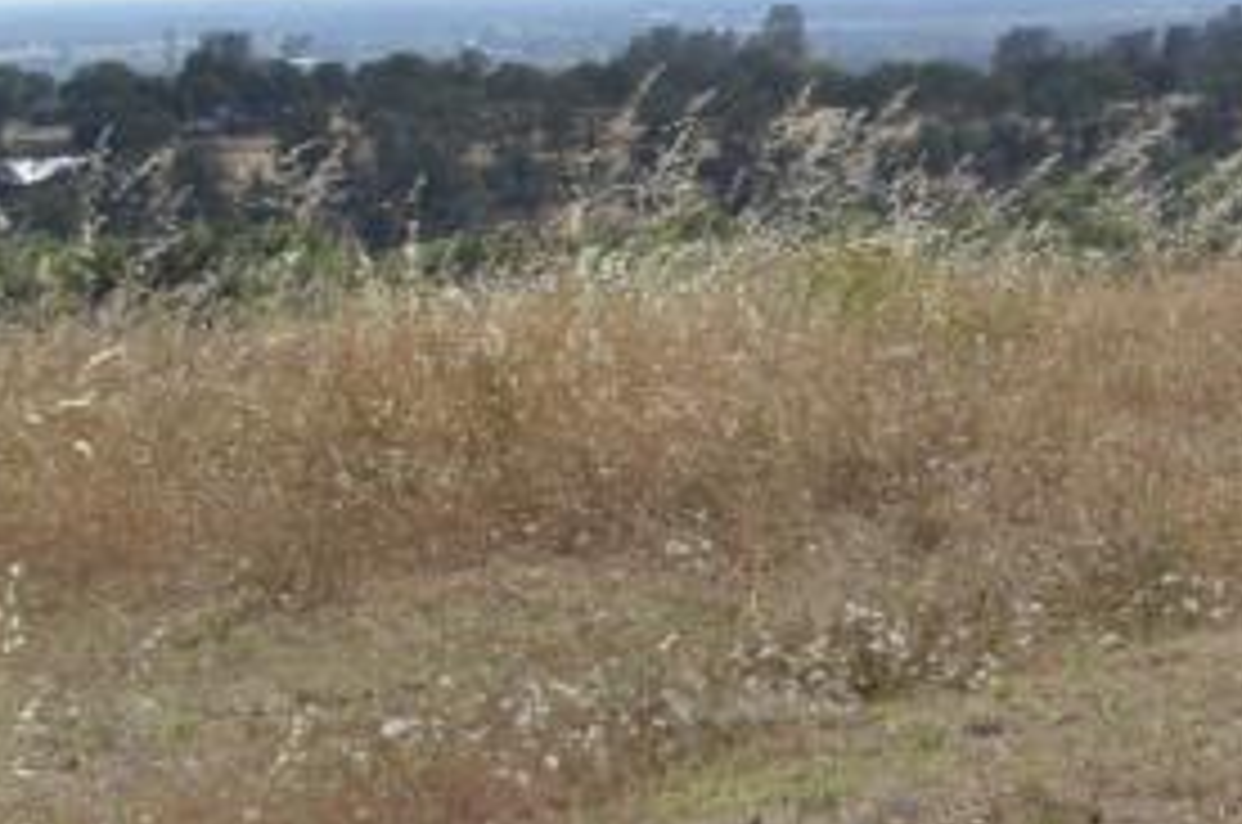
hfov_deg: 11.0
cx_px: 2781
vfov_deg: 8.4
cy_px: 223
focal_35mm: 163
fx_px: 5614
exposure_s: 1/2000
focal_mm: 20
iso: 400
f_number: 8
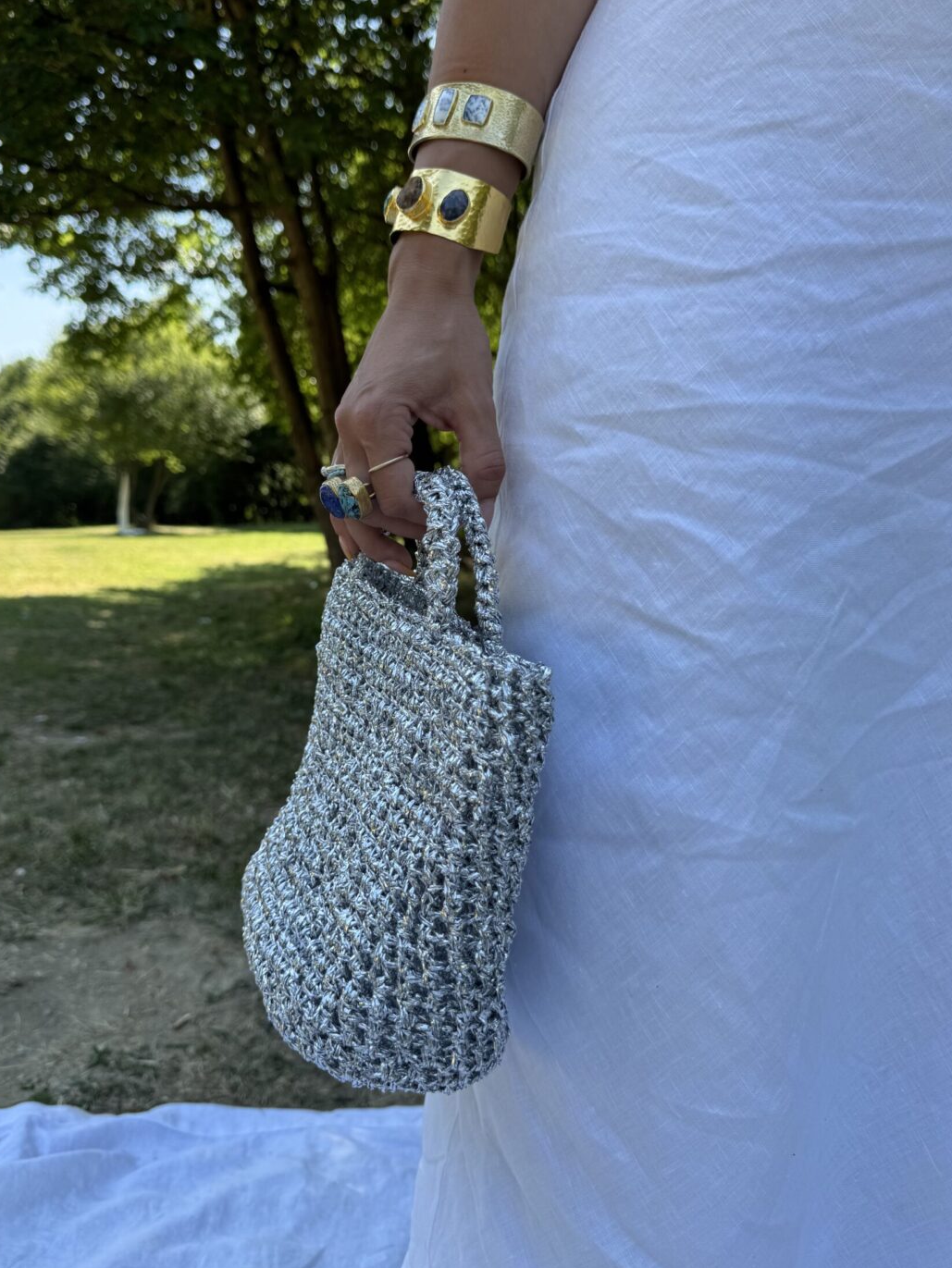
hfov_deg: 49.7
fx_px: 1026
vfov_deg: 63.2
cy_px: 561
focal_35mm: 28
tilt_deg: -1.6
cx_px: 426
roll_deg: -5.0
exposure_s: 1/1026
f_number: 1.78
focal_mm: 6.76
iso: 80
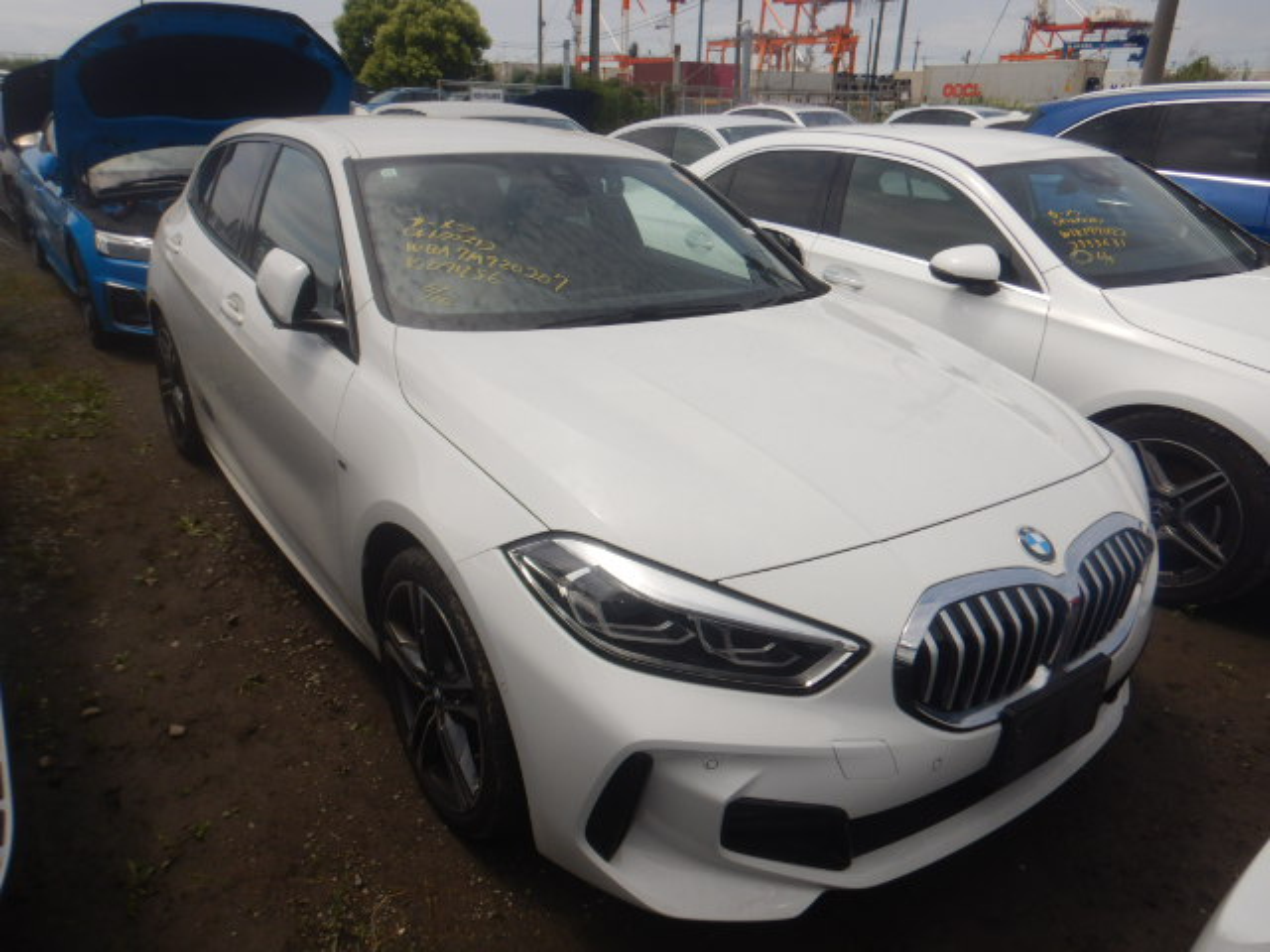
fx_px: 881
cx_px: 635
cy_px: 476
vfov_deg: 56.8
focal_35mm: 24
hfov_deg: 71.6
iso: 125
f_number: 2.8
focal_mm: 4.3
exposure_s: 1/640
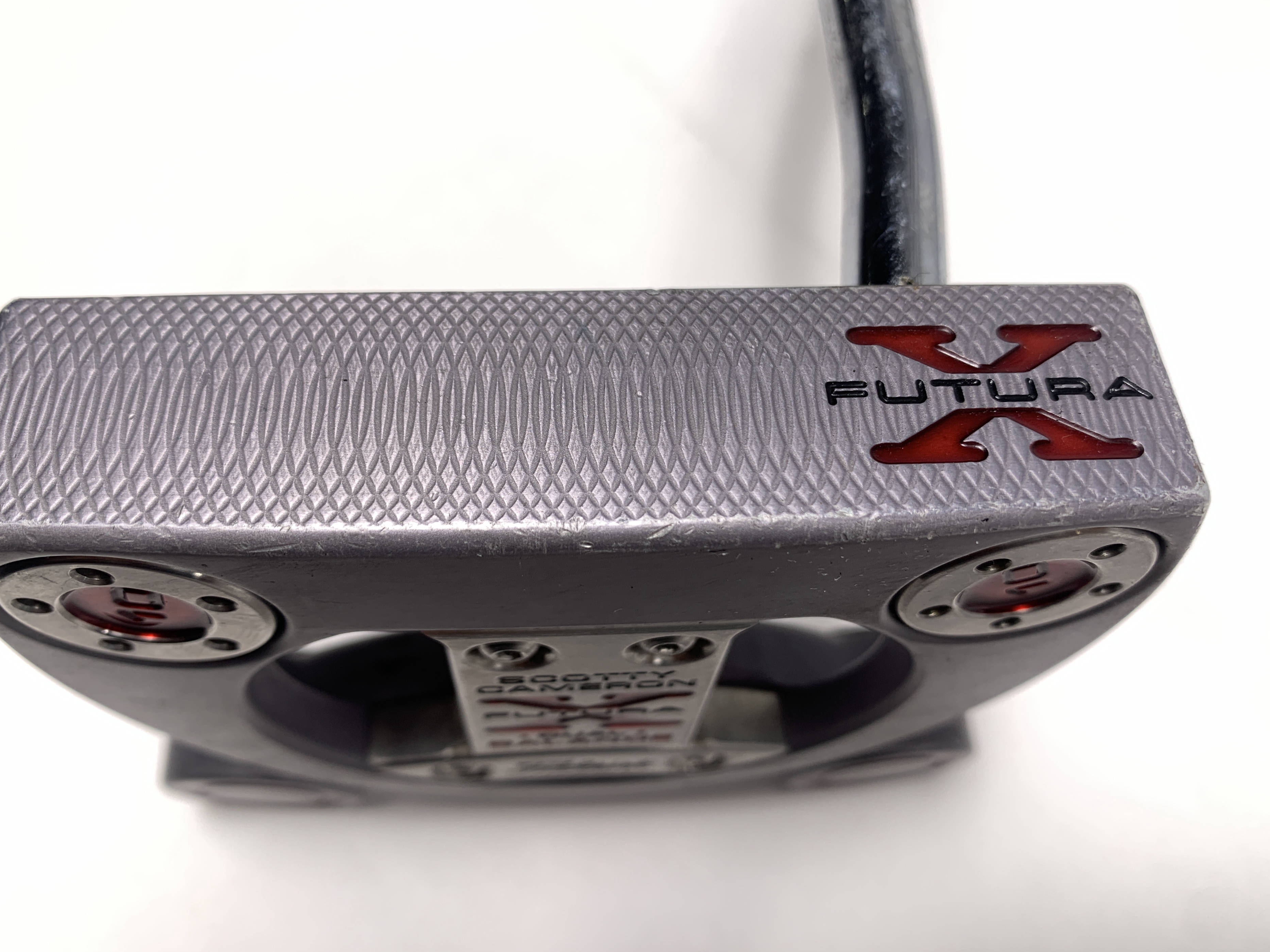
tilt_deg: -68.6
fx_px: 1027
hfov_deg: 63.4
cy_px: 457
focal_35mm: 28
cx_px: 614
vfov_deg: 49.7
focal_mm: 4.25
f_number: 1.8
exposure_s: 1/120
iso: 25
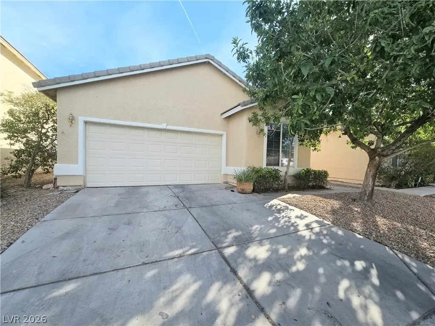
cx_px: 218
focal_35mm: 13
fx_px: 163
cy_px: 163
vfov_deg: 89.9
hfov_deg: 106.2
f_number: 2.2
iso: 50
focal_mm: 2.2
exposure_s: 1/1192
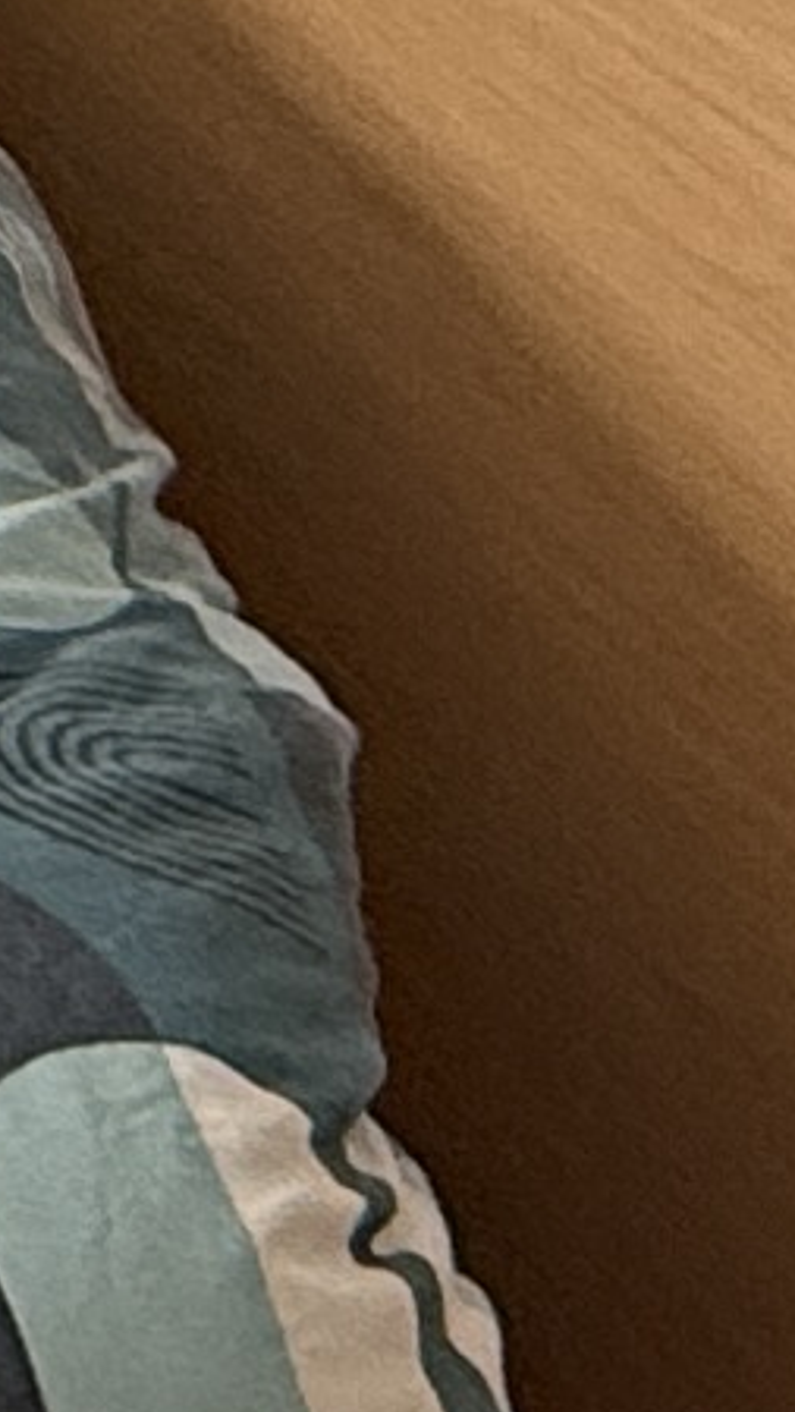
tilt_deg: -15.9
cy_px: -280
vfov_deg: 15.1
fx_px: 5127
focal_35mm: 137
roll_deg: -0.1
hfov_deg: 7.3
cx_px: -2005
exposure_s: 1/99
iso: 160
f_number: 2.2
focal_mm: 2.22
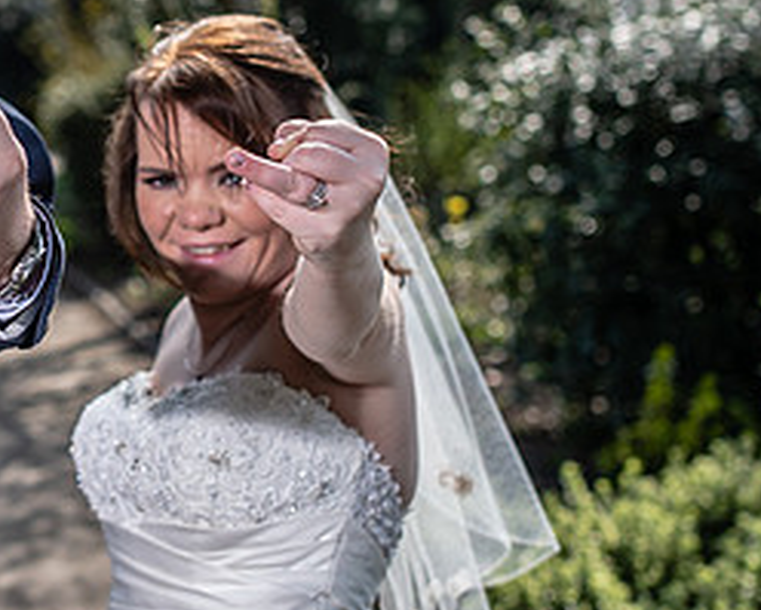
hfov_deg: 17.9
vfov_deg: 14.7
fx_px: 2368
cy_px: 242
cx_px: 36
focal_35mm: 105
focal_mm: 35
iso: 100
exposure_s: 1/1250
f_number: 2.8
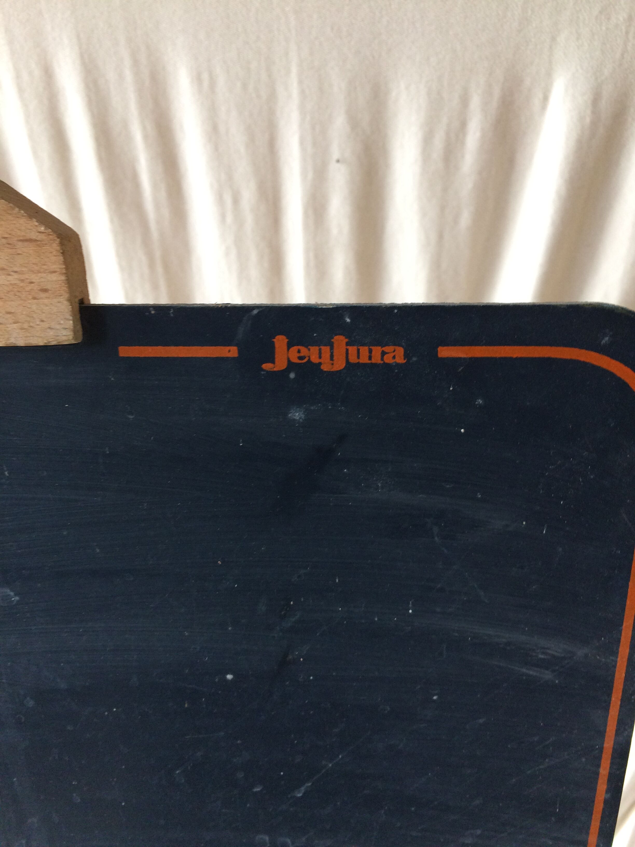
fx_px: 709
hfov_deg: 48.2
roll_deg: +0.1
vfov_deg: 61.7
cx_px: 318
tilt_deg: -36.0
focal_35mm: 29
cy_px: 424
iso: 125
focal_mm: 4.15
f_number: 2.2
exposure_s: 1/33
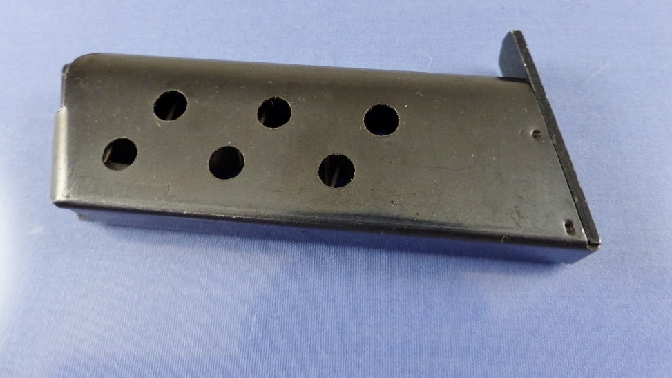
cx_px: 342
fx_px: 499
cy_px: 141
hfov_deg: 67.9
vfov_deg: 41.2
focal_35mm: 28
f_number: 2.8
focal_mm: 4.6
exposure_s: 1/60
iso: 250
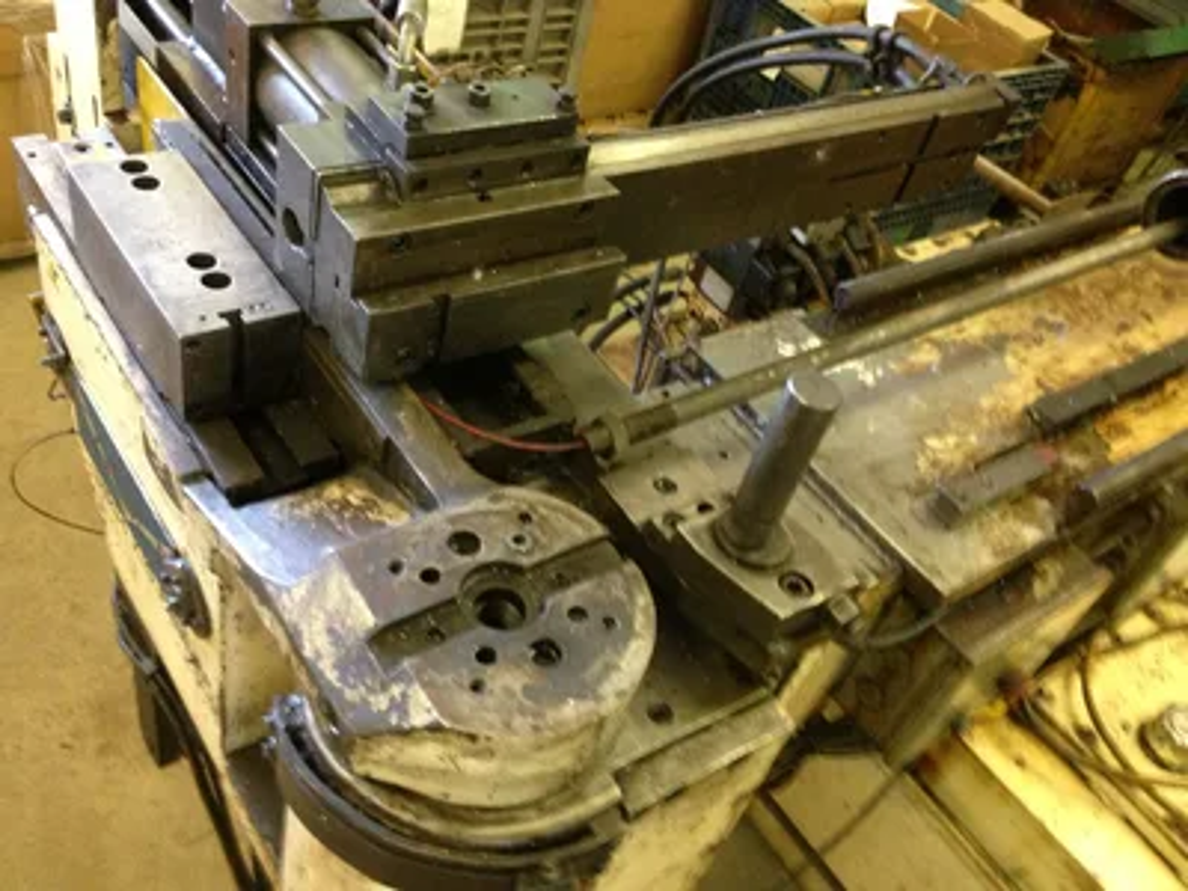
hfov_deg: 55.4
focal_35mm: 33
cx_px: 594
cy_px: 446
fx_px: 1133
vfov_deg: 42.9
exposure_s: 1/20
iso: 320
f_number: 2.4
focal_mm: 4.13
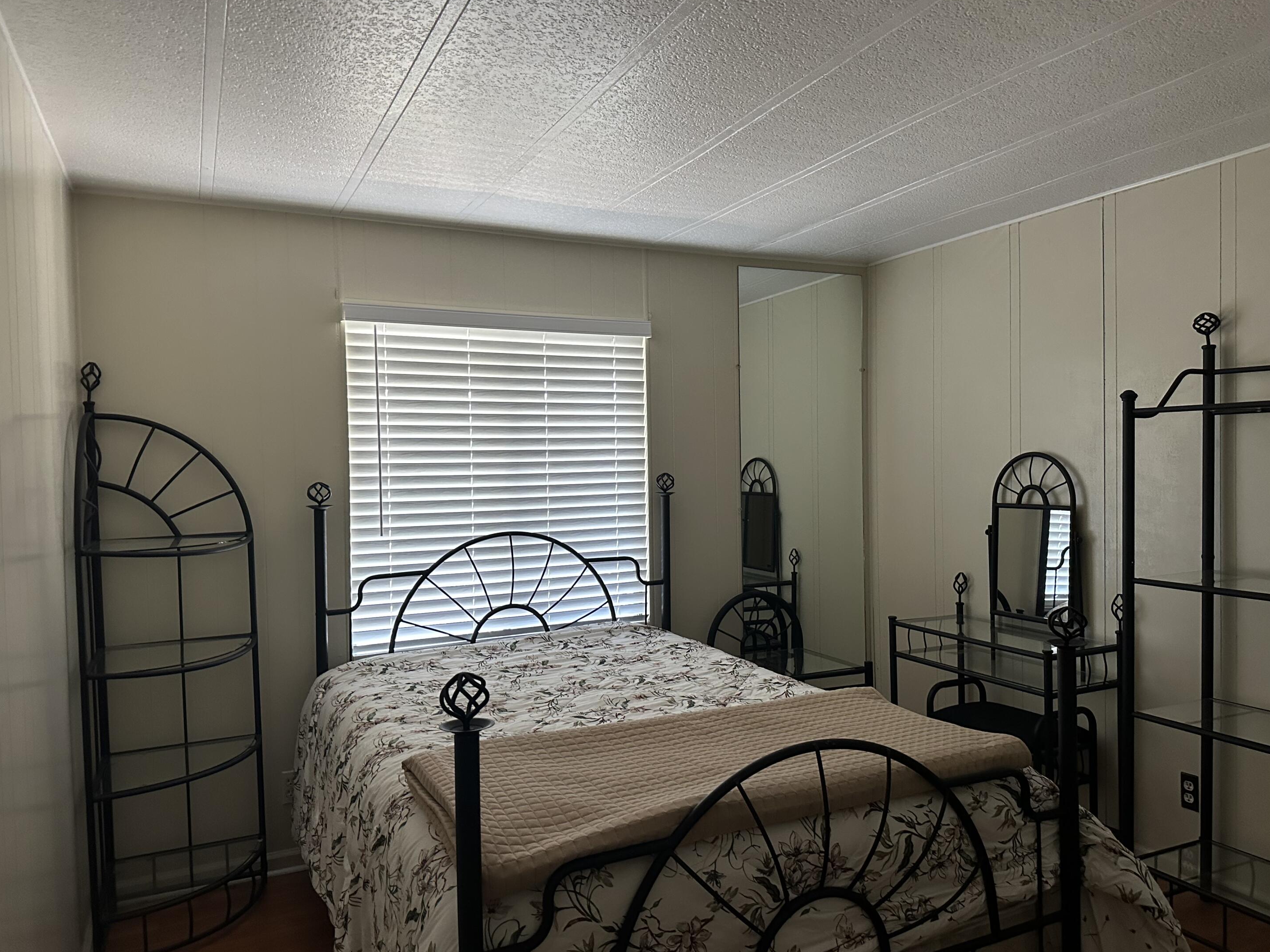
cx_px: 645
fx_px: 917
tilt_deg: -0.9
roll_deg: +0.8
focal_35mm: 25
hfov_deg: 69.4
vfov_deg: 54.9
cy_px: 476
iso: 500
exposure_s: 1/60
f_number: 1.78
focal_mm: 6.86
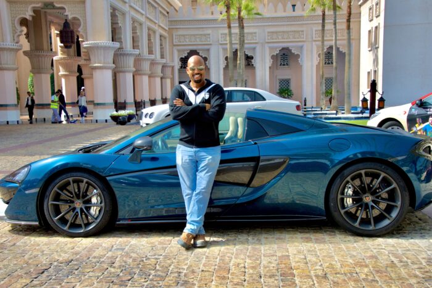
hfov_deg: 41.1
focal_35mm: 48
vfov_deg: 28.1
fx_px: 576
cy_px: 144
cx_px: 216
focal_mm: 48
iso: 1000
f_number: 13
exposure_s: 1/640
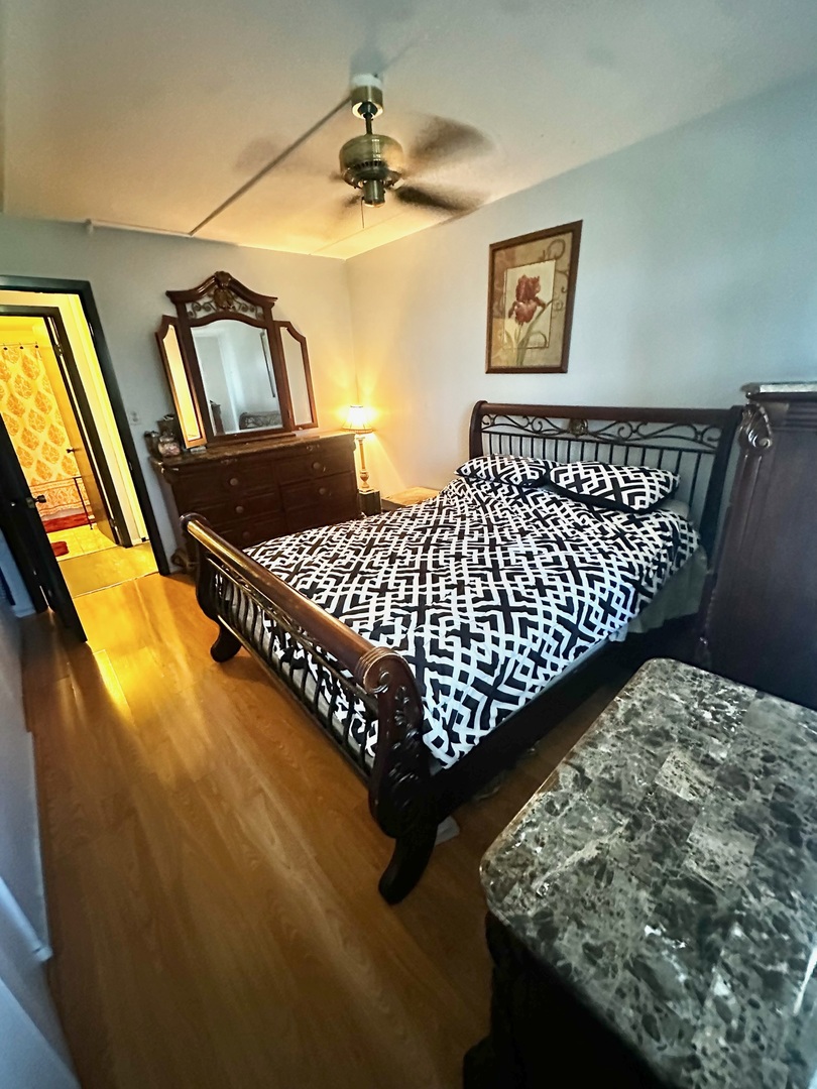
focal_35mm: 14
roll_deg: +2.7
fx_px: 441
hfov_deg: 85.7
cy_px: 544
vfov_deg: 102.1
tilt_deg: -21.3
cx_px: 408
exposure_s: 1/30
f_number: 2.2
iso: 1250
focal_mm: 2.22
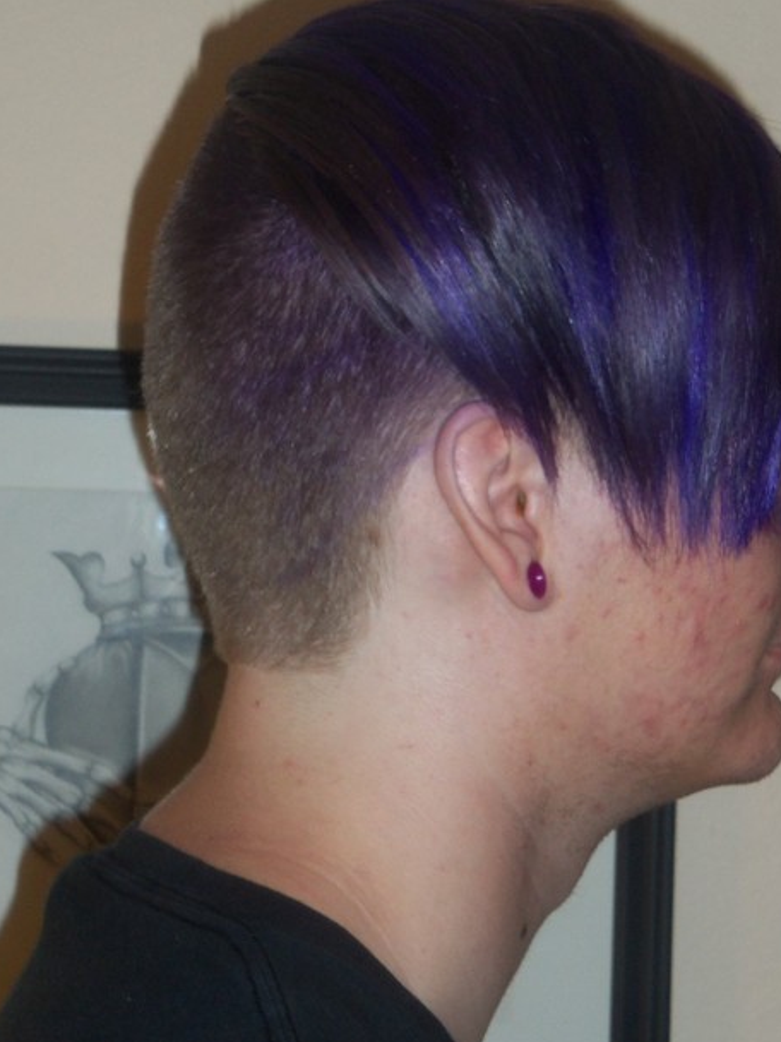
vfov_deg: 18.2
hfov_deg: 13.7
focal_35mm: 108
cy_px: 400
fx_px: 3249
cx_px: 433
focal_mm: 13.7
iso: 100
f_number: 5
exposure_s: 1/80
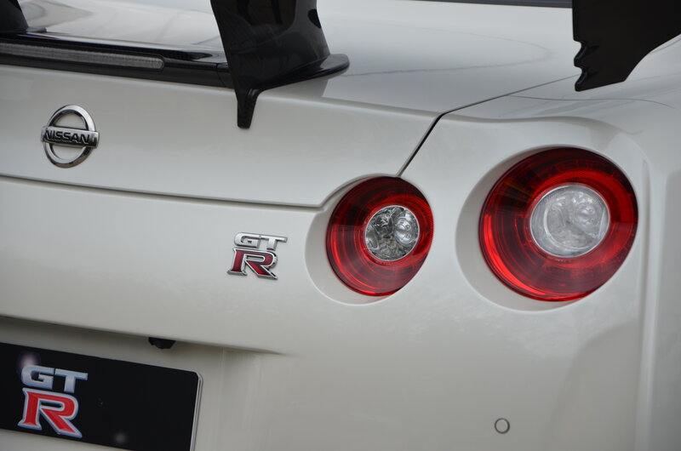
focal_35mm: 158
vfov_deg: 8.7
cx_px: 340
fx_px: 2973
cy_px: 226
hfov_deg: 13.1
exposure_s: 1/800
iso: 200
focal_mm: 105
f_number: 6.3
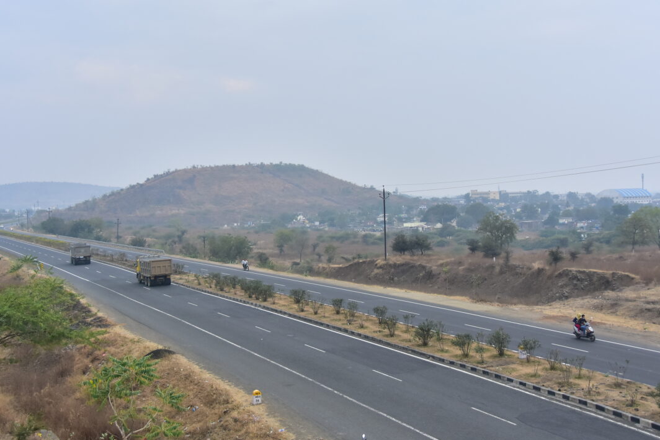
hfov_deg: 44.5
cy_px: 204
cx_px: 323
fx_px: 806
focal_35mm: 44
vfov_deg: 30.5
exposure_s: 1/1000
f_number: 4
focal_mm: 26
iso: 250
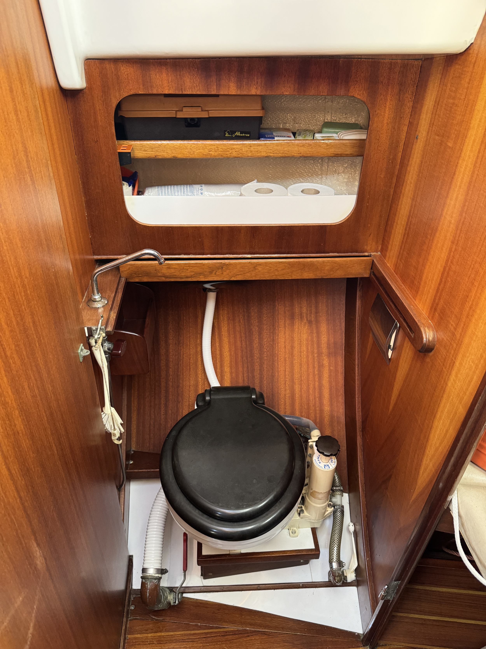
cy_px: 324
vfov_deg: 71.6
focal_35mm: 24
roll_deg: -2.3
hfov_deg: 56.8
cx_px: 243
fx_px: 449
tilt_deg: -34.0
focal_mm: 6.76
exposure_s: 1/60
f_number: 1.78
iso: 400
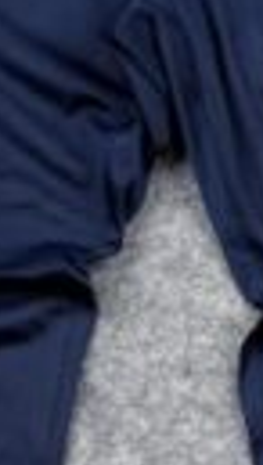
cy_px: 305
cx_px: 173
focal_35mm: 108
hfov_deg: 11.3
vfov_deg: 19.7
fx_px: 1333
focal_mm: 6.76
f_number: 1.78
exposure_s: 1/121
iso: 50
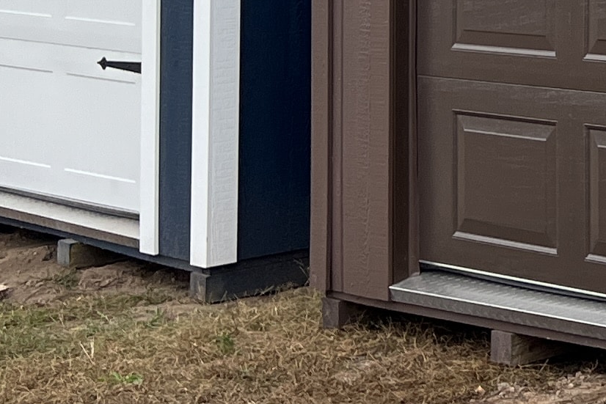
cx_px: 1109
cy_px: -270
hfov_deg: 13.8
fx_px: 2222
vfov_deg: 10.0
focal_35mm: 132
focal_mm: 5.7
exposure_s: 1/827
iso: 50
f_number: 1.5
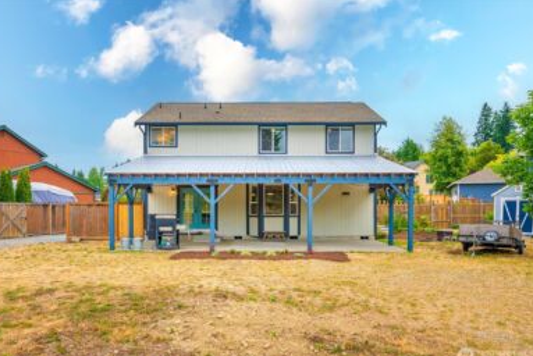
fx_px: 356
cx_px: 259
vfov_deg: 53.2
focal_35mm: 24
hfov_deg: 73.7
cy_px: 183
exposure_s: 1/80
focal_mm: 23
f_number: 7.1
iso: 80
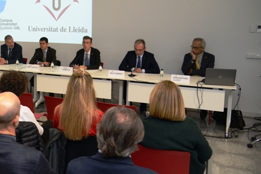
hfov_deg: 36.2
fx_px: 355
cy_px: 49
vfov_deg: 27.3
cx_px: -3
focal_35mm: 49
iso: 640
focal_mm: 24
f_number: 4
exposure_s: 1/125
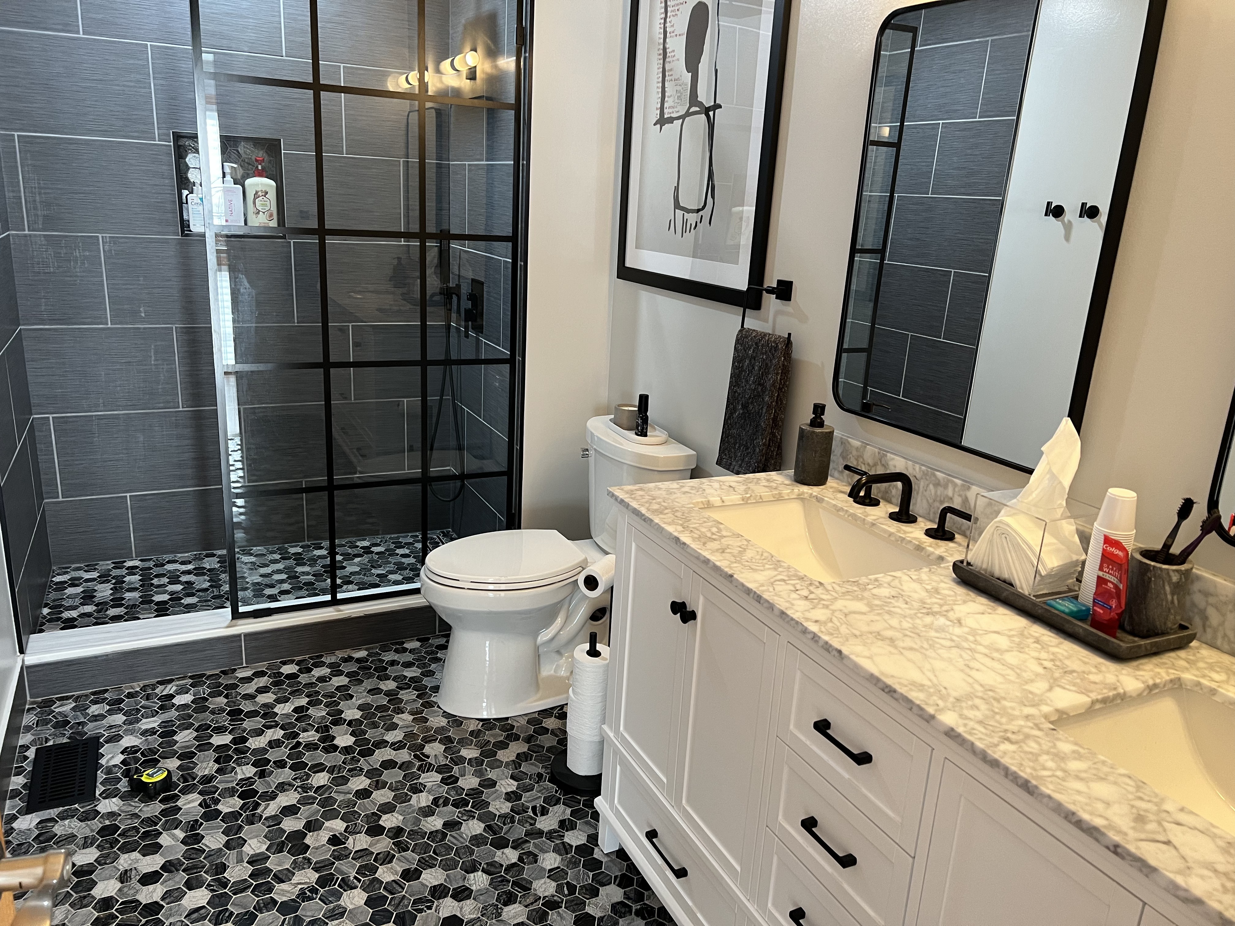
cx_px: 618
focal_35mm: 26
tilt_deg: -17.8
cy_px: 463
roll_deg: -3.7
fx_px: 928
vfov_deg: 53.1
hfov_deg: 67.3
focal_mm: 5.7
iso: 125
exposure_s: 1/60
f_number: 1.5
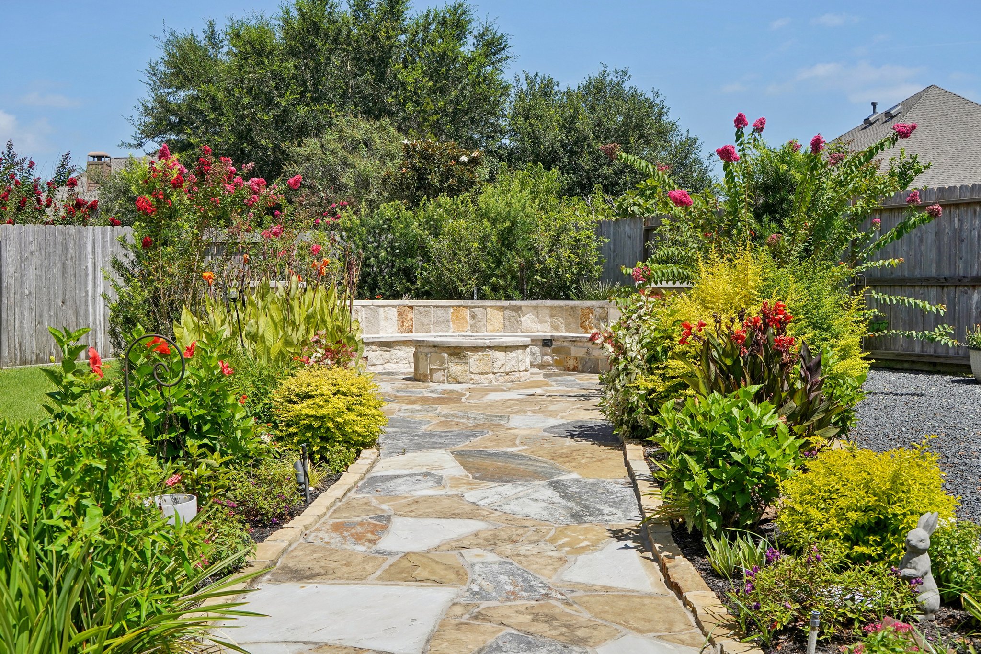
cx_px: 490
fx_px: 954
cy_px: 327
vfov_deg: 37.8
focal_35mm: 35
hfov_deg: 54.4
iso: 500
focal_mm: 35
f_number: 8
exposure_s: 1/1600
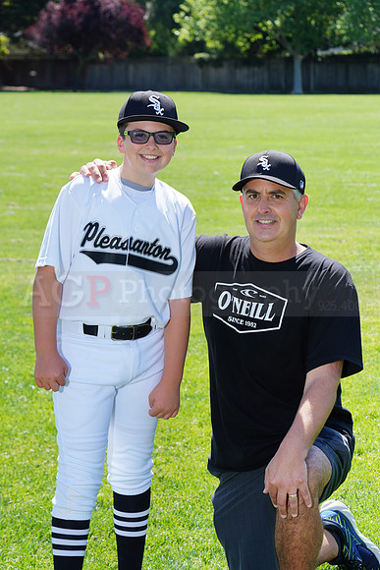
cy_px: 285
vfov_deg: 18.1
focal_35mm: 113
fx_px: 1788
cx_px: 190
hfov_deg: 12.1
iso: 200
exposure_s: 1/250
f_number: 9
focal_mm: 113
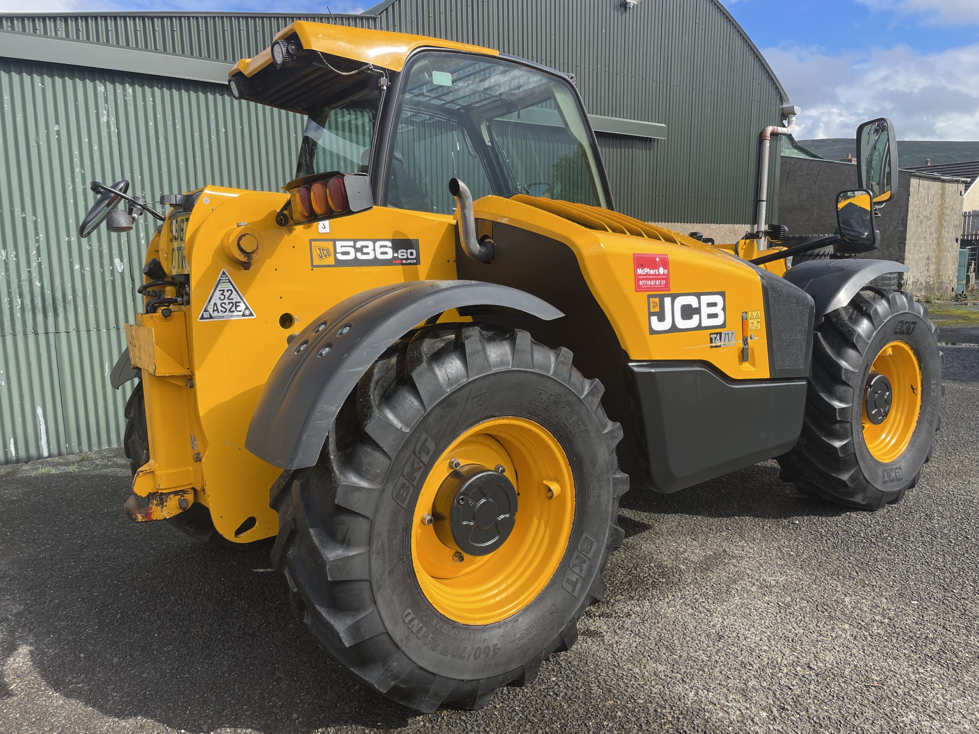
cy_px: 367
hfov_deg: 67.3
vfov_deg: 53.1
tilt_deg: -8.5
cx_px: 490
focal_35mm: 26
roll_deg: +0.8
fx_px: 735
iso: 32
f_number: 1.6
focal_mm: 4.2
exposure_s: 1/1887
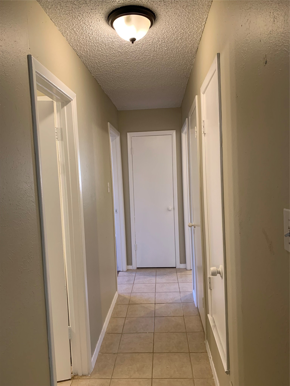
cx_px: 145
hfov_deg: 53.1
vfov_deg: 67.3
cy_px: 193
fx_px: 290
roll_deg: +2.6
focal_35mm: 26
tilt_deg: -2.5
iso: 160
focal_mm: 4.25
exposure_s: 1/60
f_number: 1.8
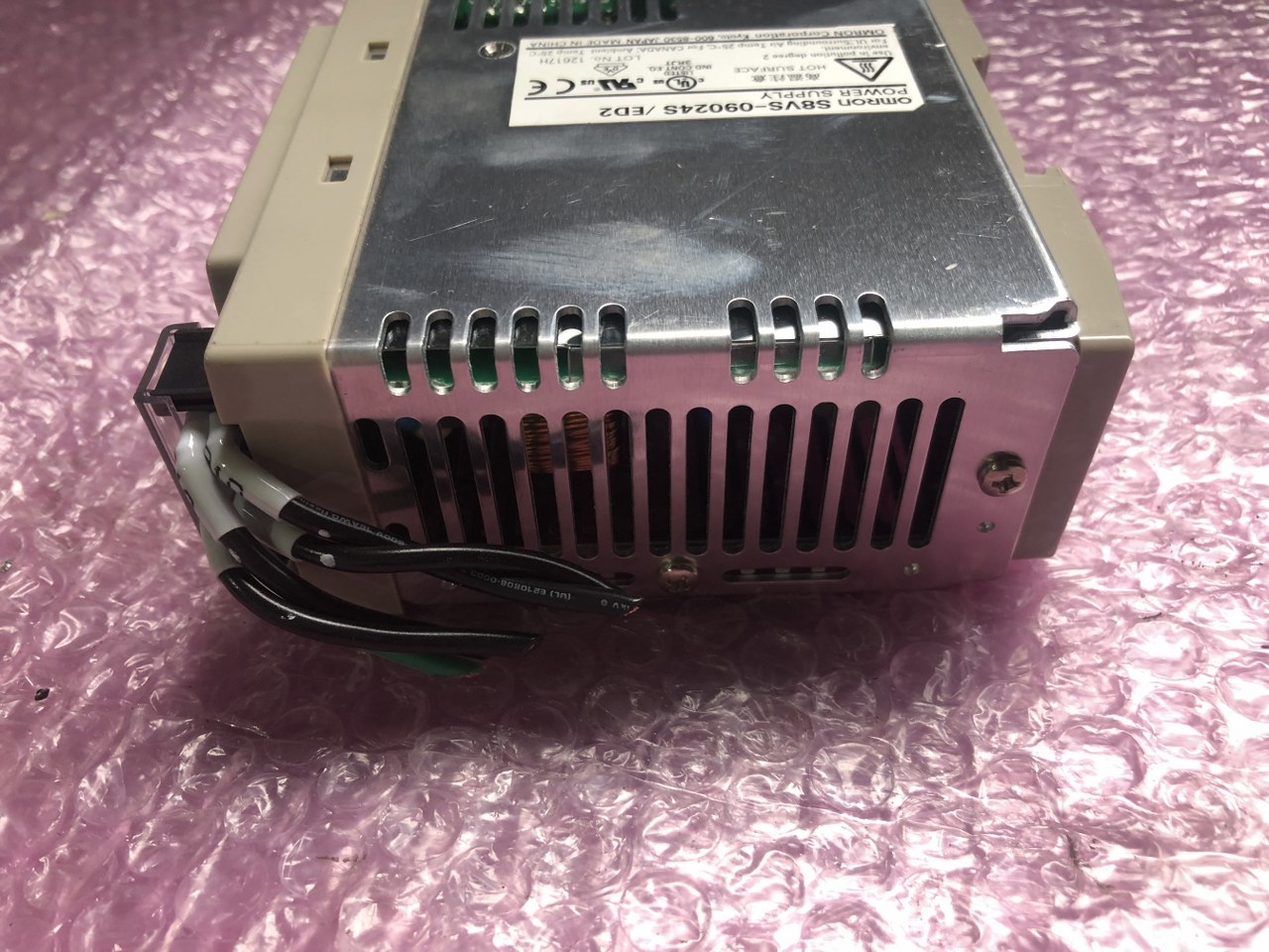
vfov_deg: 49.7
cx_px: 634
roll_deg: +3.6
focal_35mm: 28
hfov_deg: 63.4
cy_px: 476
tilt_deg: -42.8
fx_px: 1026
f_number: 1.8
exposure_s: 1/30
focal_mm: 3.99
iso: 32
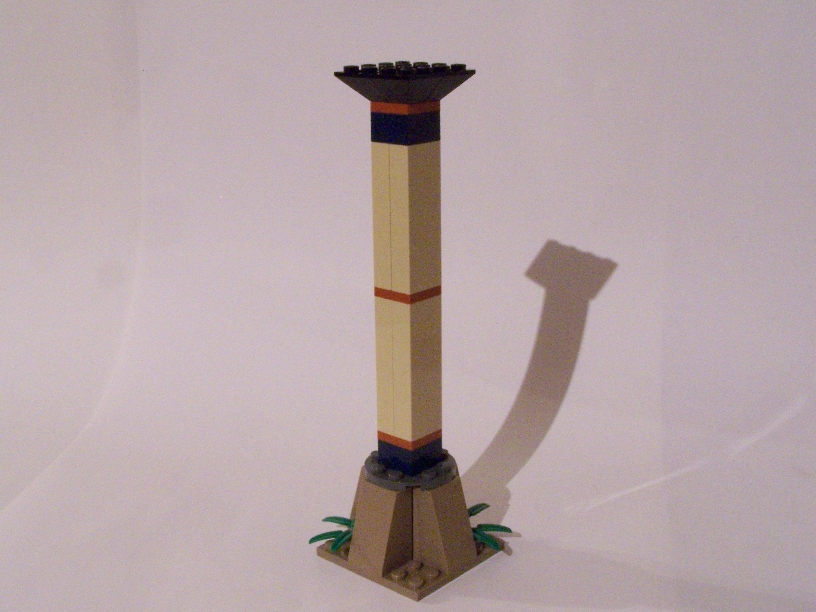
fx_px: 1202
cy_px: 306
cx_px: 408
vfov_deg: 28.6
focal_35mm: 51
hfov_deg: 37.5
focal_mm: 8.5
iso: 400
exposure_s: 1/2
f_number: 8
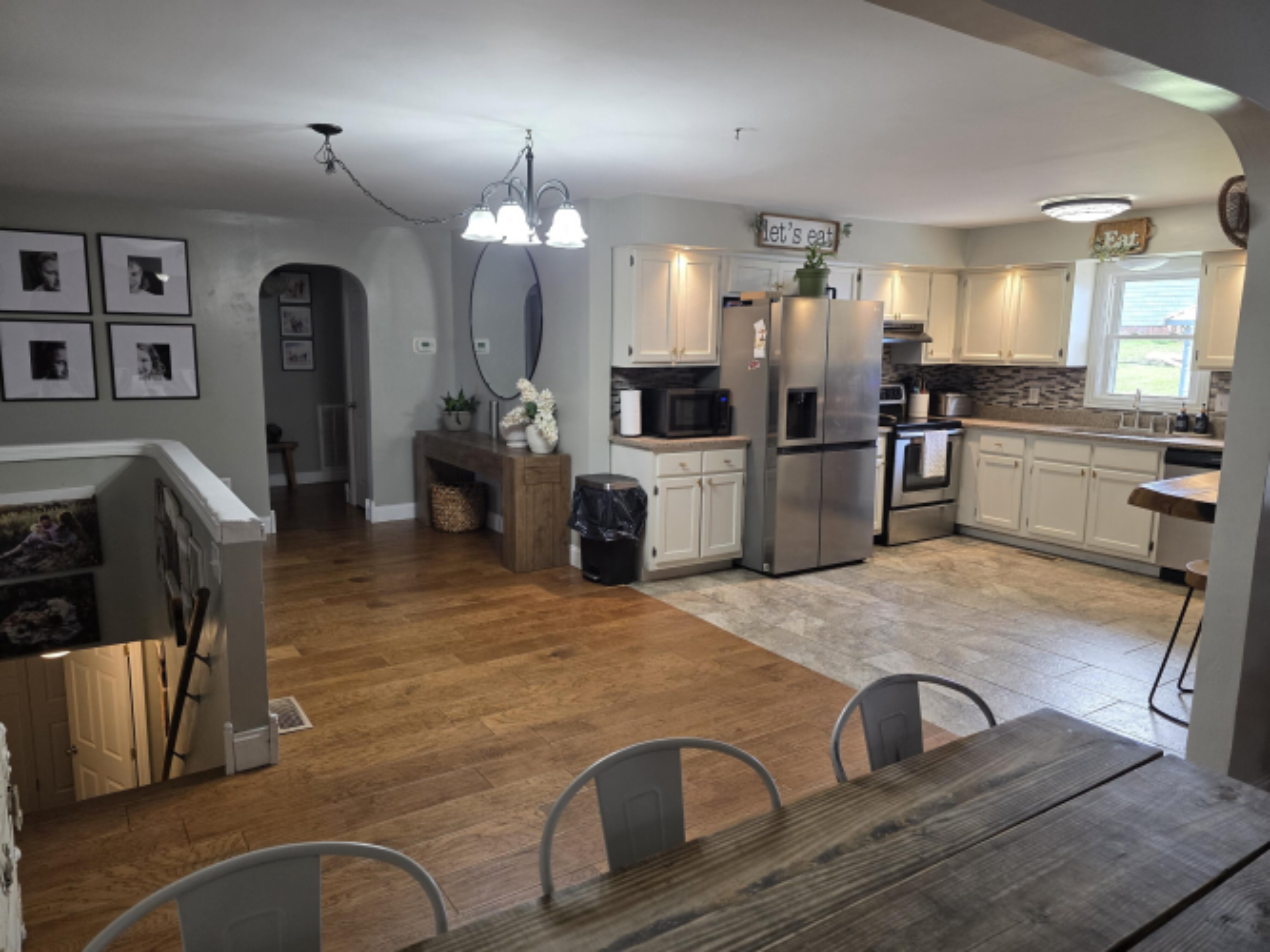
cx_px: 635
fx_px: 844
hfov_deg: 73.9
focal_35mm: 23
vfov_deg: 58.9
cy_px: 476
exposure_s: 1/120
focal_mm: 6.3
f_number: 1.7
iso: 200
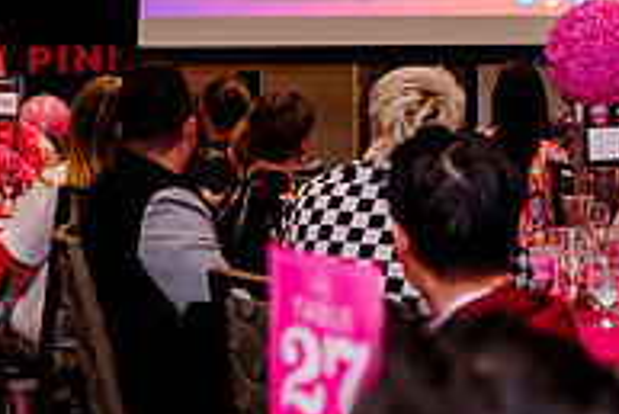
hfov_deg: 13.9
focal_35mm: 148
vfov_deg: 9.2
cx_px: 304
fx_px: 2547
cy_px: -20
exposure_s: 1/250
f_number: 3.2
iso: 2500
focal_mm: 48
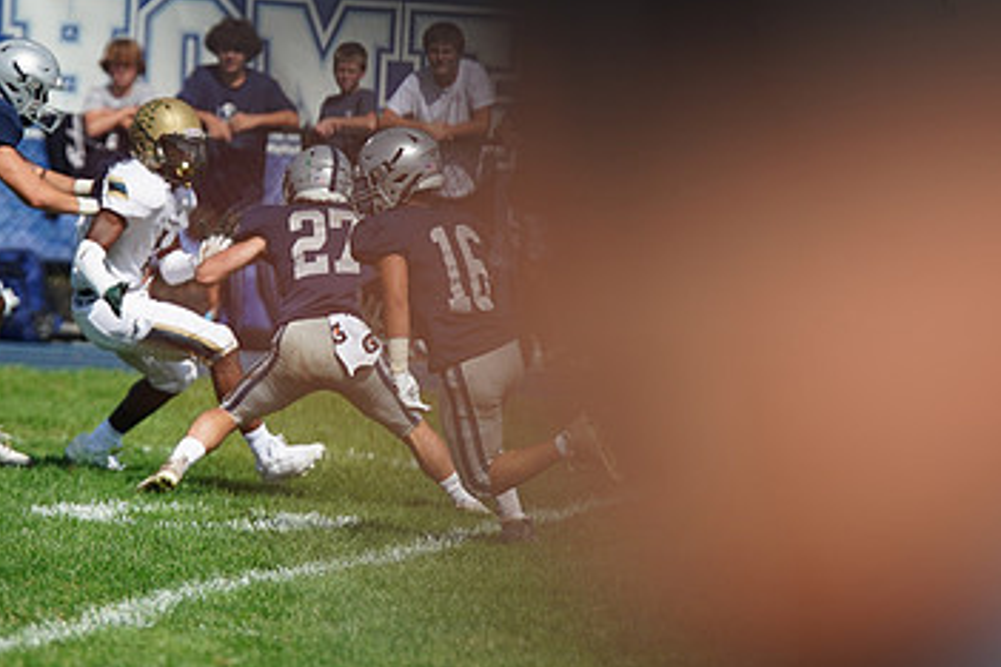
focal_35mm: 496
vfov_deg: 2.8
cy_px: 315
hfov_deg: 4.2
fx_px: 13790
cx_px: 394
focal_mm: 300
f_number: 2.8
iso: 400
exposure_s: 1/6400
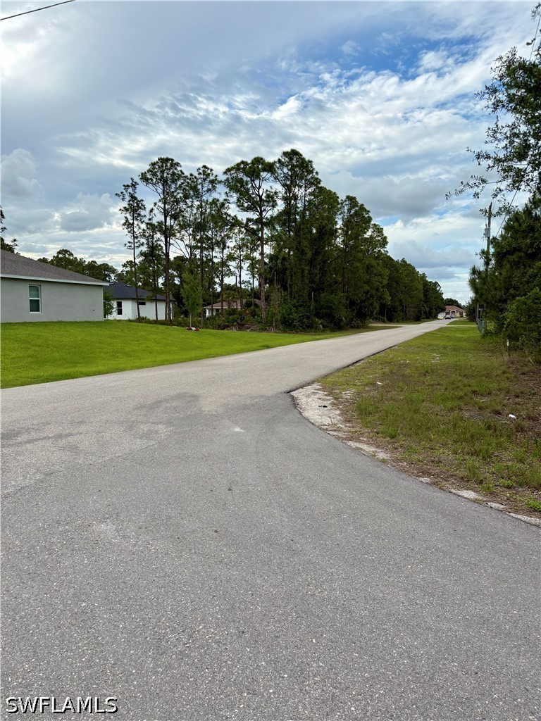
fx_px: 542
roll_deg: -0.8
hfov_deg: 53.1
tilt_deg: -5.0
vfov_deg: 67.3
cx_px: 270
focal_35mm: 26
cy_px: 360
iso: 50
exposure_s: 1/2208
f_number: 1.6
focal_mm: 5.96
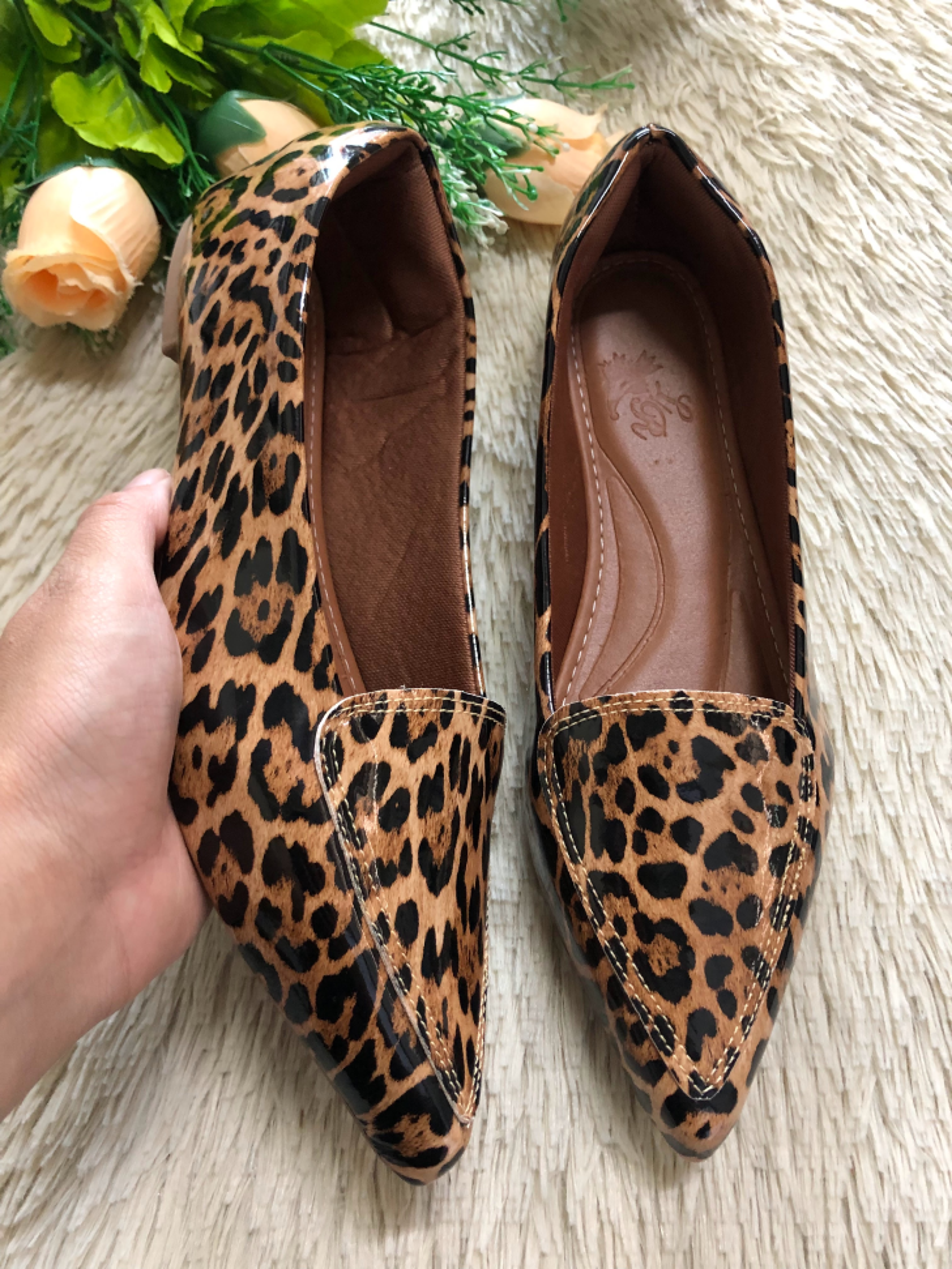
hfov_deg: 49.7
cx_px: 476
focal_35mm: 28
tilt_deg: -69.7
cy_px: 634
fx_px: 1027
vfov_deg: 63.4
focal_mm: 3.99
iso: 100
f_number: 1.8
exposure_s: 1/9
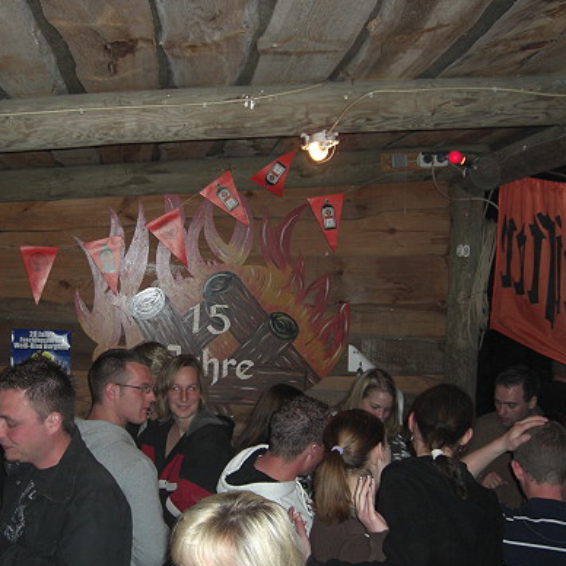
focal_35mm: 46
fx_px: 851
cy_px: 289
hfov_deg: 36.7
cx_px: 230
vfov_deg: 36.8
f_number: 2.8
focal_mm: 7.9
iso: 200
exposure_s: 1/60
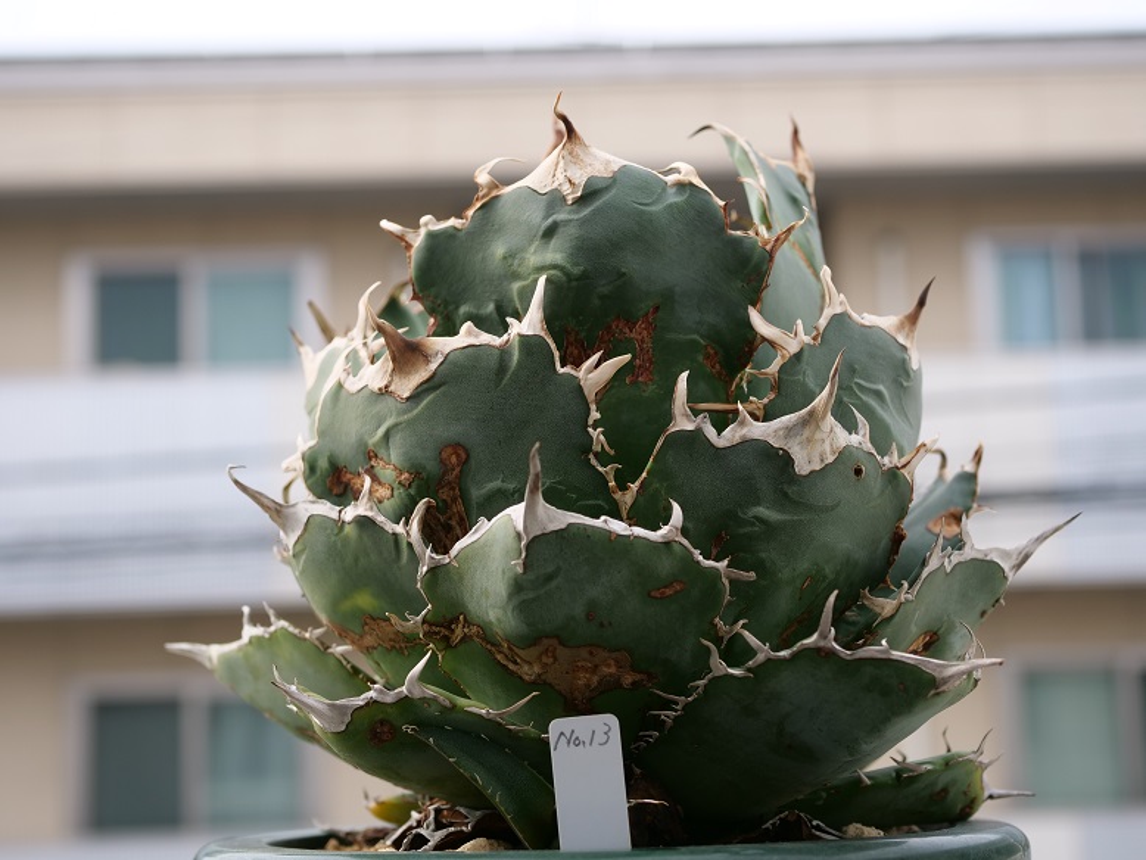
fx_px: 1987
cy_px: 430
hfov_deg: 32.2
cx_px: 573
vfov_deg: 24.4
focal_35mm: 60
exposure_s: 1/320
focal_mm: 30
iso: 200
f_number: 4.5
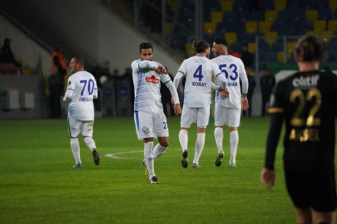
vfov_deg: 3.4
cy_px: 112
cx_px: 168
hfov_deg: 5.2
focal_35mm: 400
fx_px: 3744
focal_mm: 400
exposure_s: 1/2000
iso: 8000
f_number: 5.6
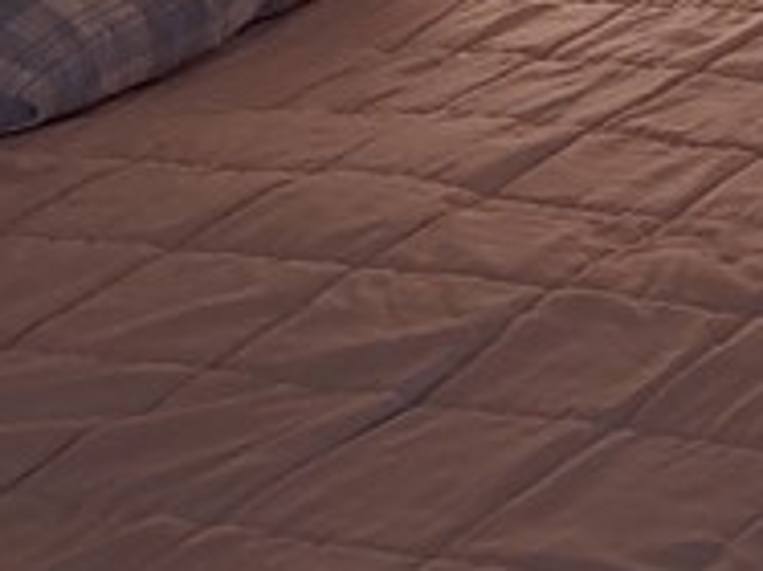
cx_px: 1616
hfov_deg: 12.4
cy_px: -502
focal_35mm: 137
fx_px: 3018
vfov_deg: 10.1
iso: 50
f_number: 1.5
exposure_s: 1/60
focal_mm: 4.23
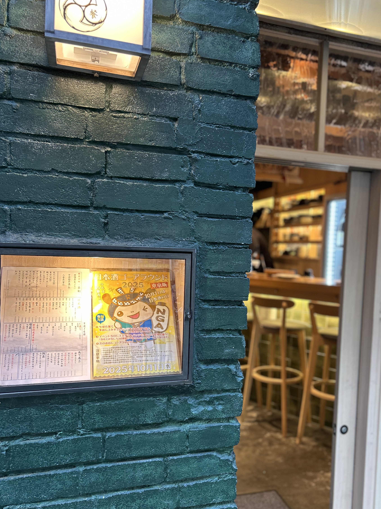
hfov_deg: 48.2
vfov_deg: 61.6
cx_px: 201
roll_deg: -1.7
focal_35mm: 29
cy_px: 269
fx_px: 426
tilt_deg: -3.0
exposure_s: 1/50
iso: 80
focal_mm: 5.7
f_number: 1.5
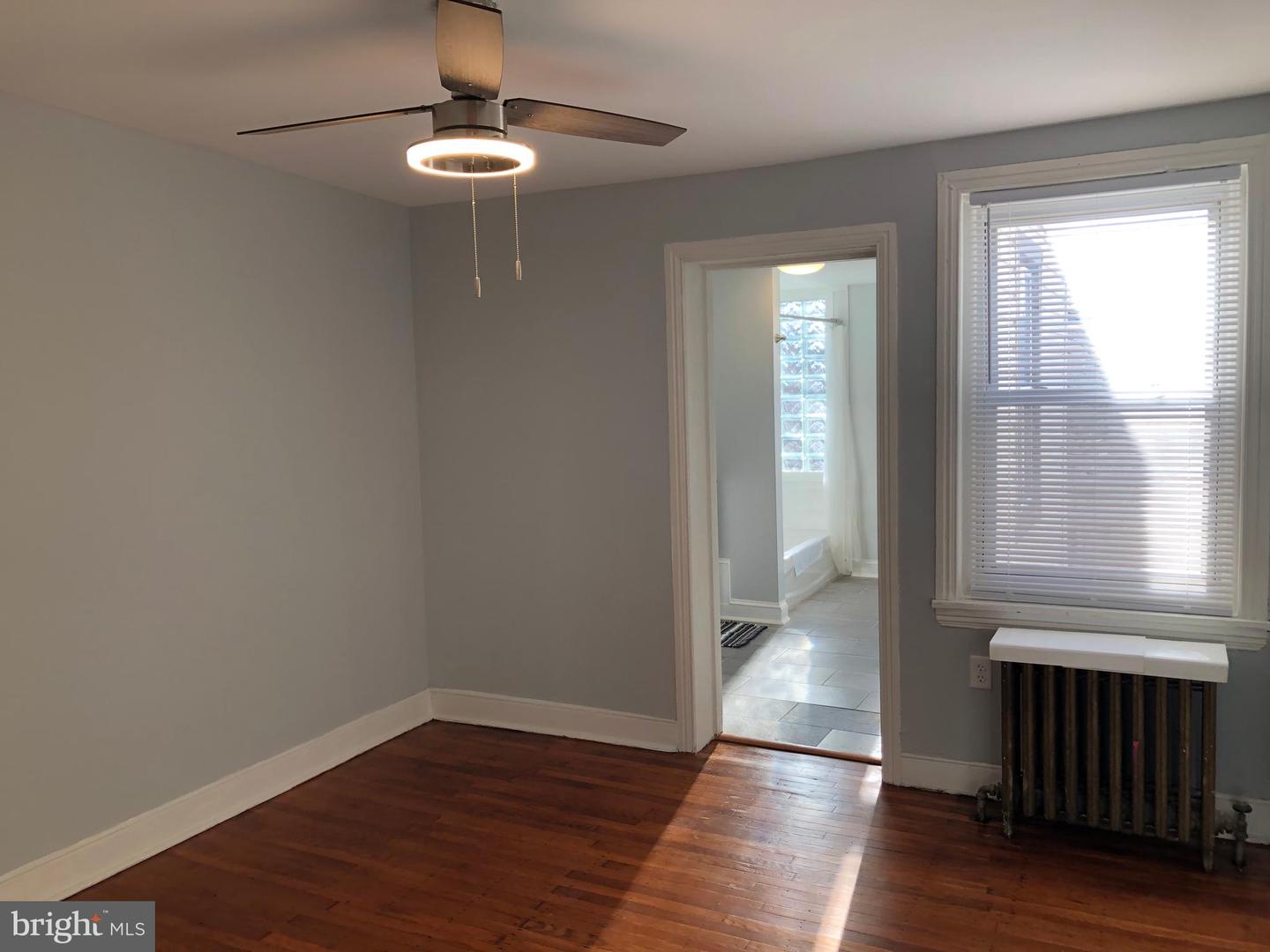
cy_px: 476
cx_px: 635
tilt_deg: -3.3
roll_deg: +2.1
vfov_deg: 49.7
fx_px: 1027
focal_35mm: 28
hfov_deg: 63.4
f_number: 1.8
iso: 40
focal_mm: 3.99
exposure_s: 1/120
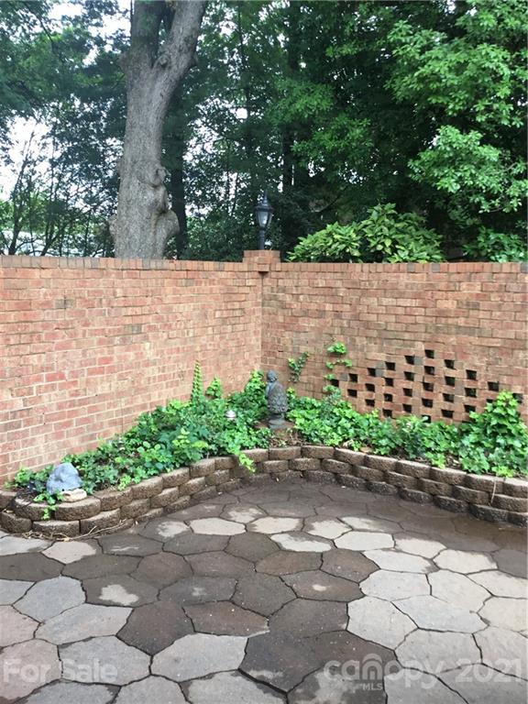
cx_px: 264
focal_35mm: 31
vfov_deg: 58.4
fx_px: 630
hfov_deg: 45.4
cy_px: 352
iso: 40
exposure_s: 1/120
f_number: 2.4
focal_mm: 3.3
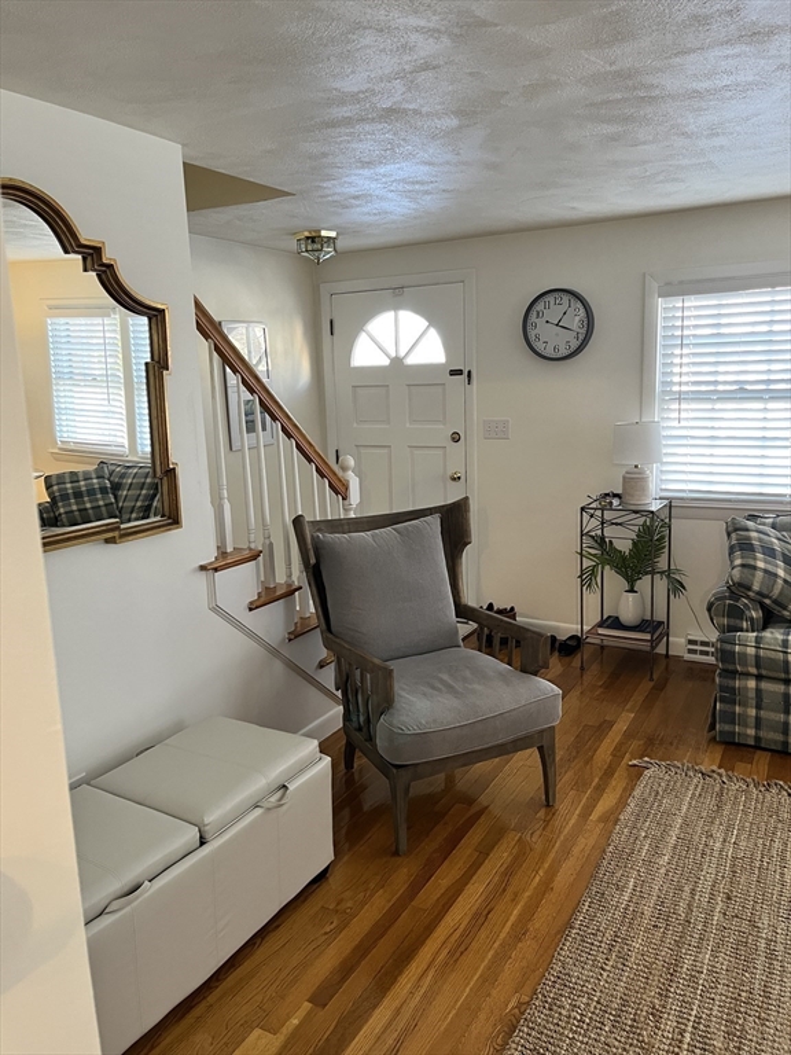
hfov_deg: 53.1
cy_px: 528
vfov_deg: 67.3
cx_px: 396
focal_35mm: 26
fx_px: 792
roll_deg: +0.8
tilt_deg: -10.9
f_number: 1.6
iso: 200
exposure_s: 1/60
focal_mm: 5.1
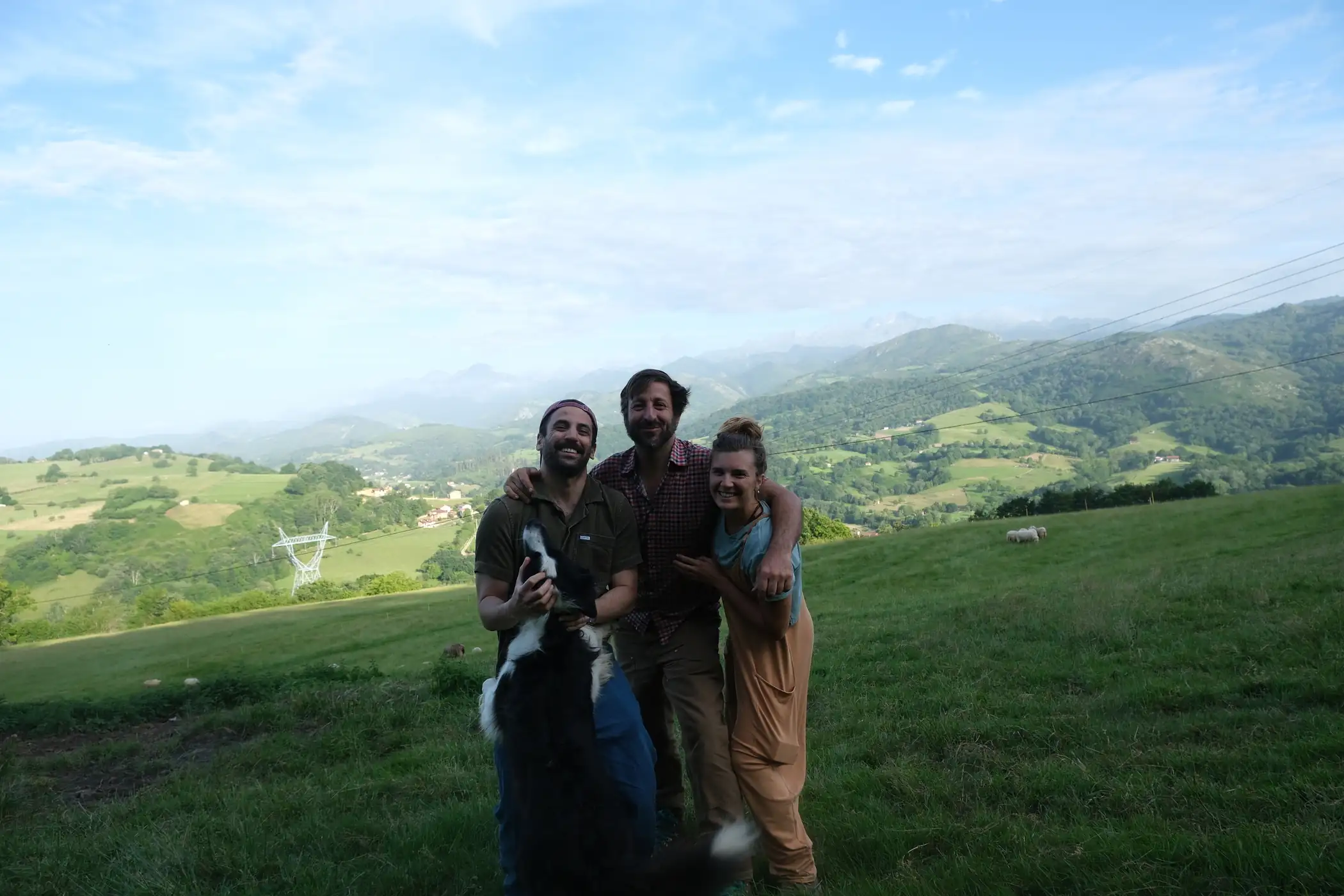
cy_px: 448
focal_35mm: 23
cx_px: 672
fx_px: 859
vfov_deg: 55.1
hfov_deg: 76.1
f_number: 5.6
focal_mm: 15
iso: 160
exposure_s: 1/220
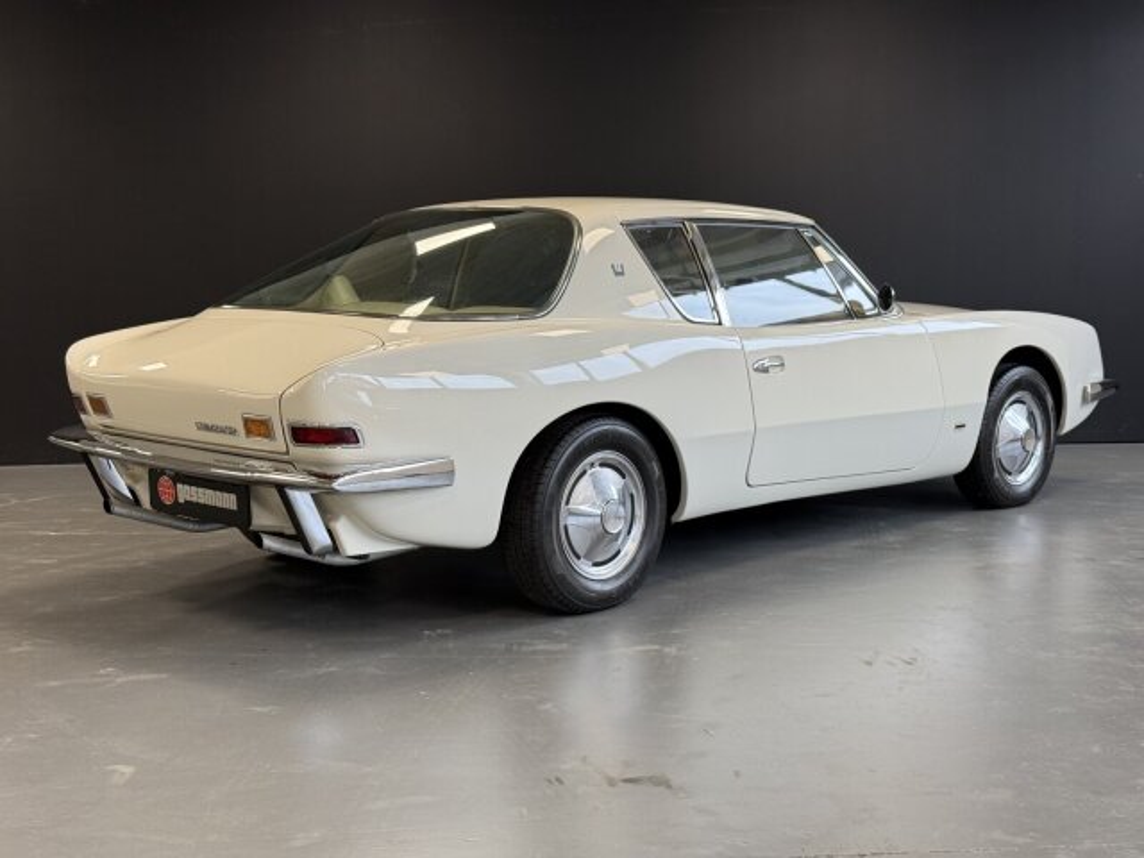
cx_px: 572
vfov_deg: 30.3
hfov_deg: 39.7
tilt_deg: -6.1
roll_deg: +0.6
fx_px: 1586
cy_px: 429
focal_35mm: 48
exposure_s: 1/85
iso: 100
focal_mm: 6.76
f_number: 1.78
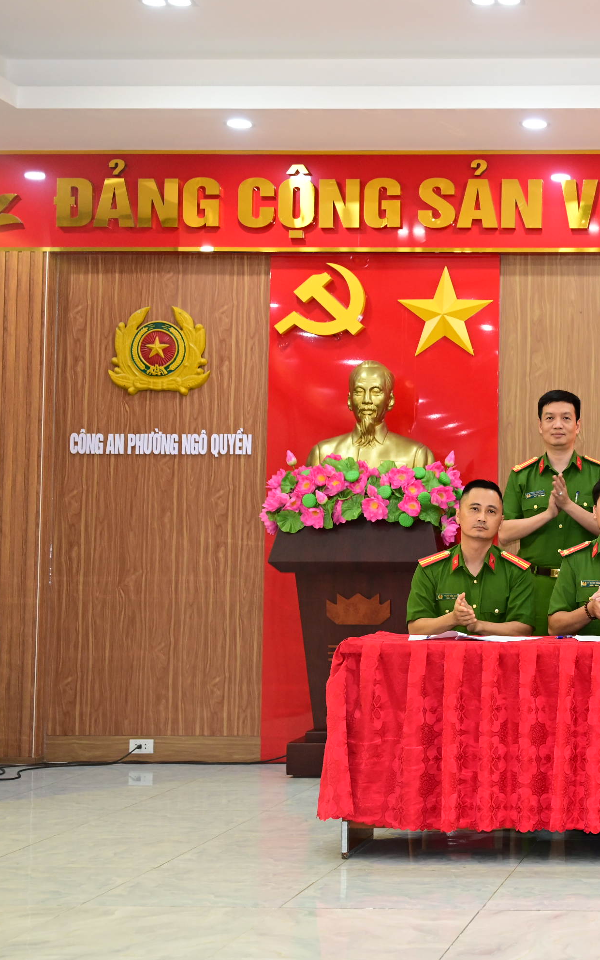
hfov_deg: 20.6
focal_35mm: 59
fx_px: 1543
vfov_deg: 34.5
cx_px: 718
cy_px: 486
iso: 2000
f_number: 4
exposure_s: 1/160
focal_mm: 38
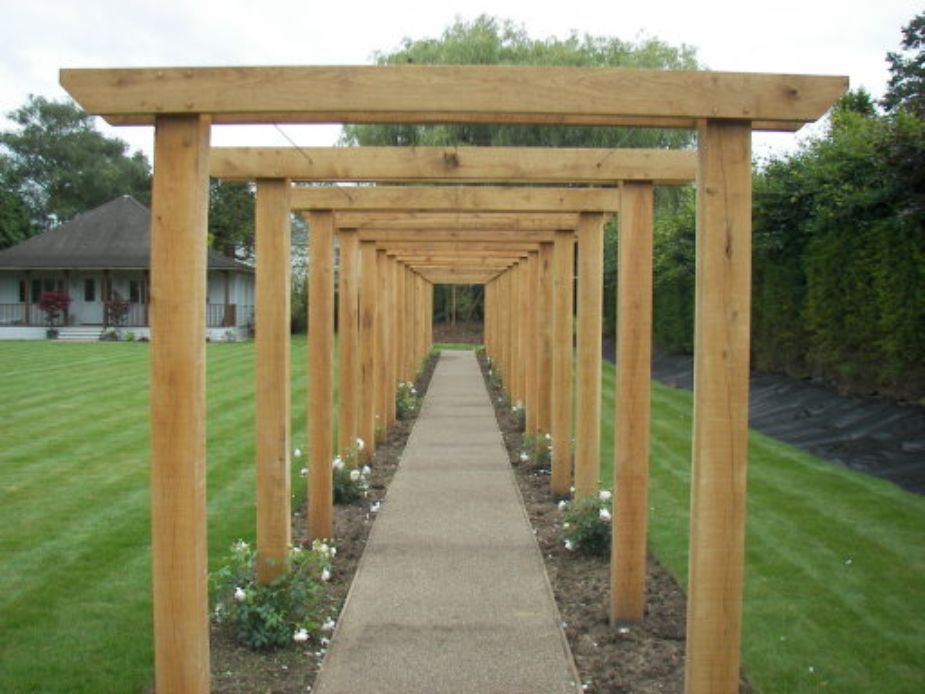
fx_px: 962
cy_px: 347
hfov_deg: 51.4
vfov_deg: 39.7
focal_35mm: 36
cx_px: 462
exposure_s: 1/160
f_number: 2.8
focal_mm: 6
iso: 50
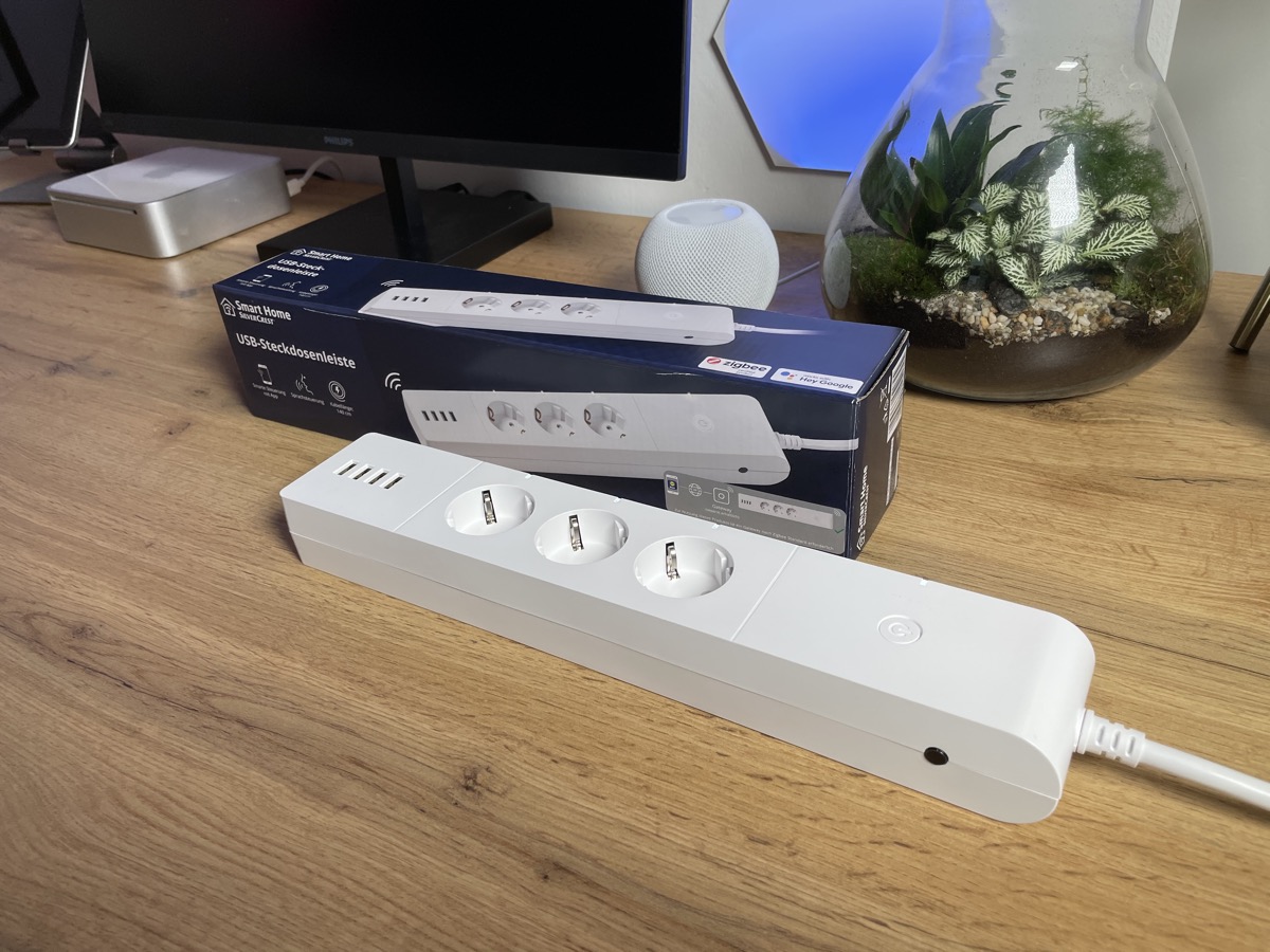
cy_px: 476
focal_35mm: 26
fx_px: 954
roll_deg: +5.0
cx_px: 635
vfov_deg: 53.1
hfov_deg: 67.3
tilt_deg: -31.8
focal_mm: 4.2
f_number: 1.6
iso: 32
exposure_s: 1/201
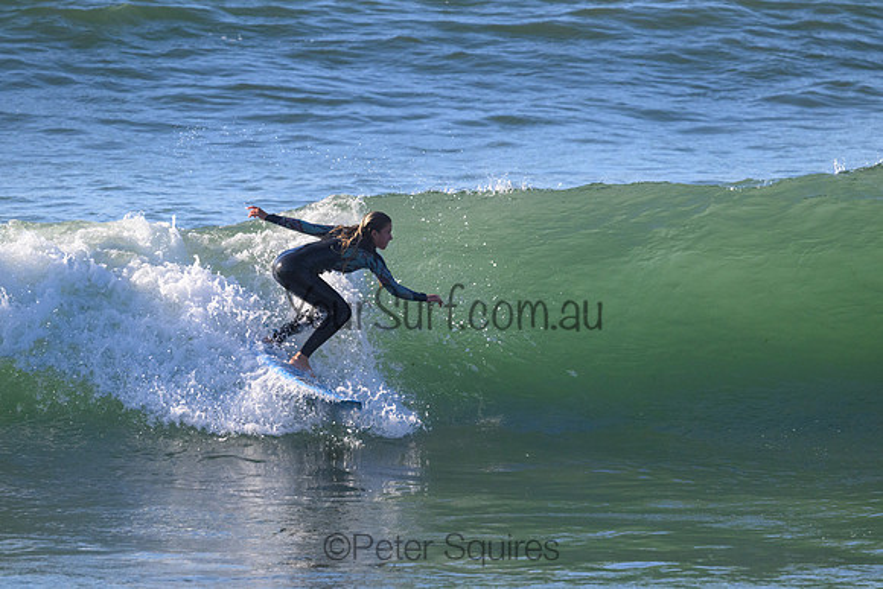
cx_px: 442
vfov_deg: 2.5
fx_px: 13493
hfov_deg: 3.7
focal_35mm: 550
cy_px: 294
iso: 2000
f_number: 11
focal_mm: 550
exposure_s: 1/2000
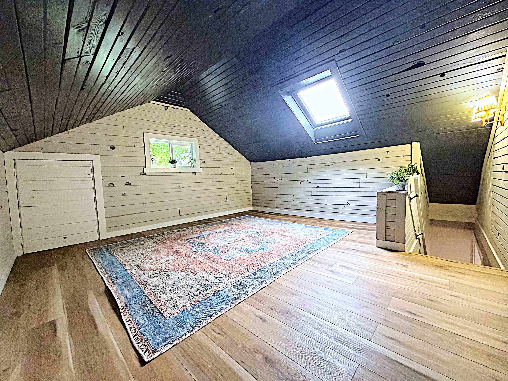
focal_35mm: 14
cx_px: 254
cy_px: 190
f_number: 2.2
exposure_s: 1/60
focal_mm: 2.22
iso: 1000
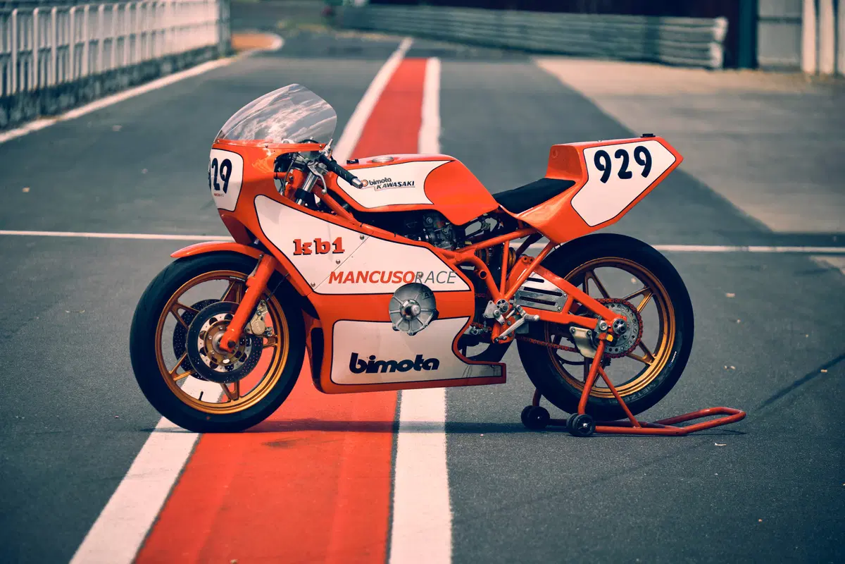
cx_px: 422
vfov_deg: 4.6
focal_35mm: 300
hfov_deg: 6.9
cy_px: 282
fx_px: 7041
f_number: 4.8
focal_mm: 200
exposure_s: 1/1000
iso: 200
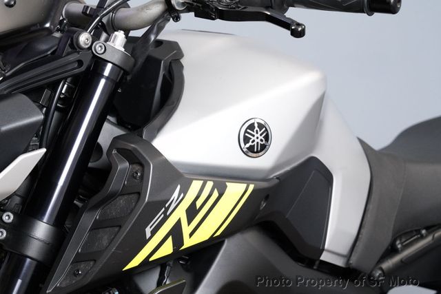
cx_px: 220
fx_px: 1286
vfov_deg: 13.0
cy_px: 147
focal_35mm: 105
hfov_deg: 19.5
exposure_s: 1/80
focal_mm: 105
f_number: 9
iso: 5000
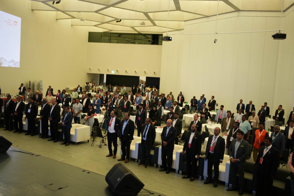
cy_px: 98
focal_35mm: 35
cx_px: 147
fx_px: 286
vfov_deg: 37.9
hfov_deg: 54.4
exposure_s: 1/200
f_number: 2.2
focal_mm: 35
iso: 1000
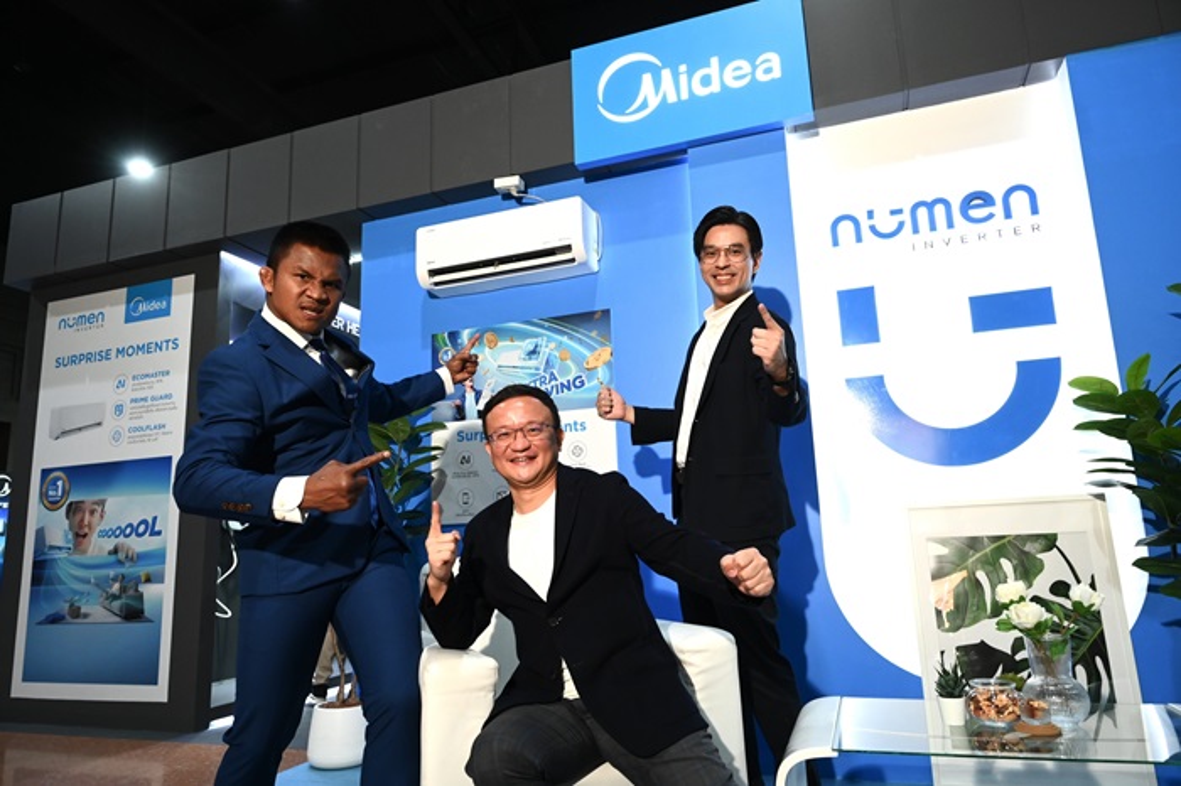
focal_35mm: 24
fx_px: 787
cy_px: 393
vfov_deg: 53.1
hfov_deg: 73.8
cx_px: 590
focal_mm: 24
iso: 3200
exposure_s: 1/100
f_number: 6.3
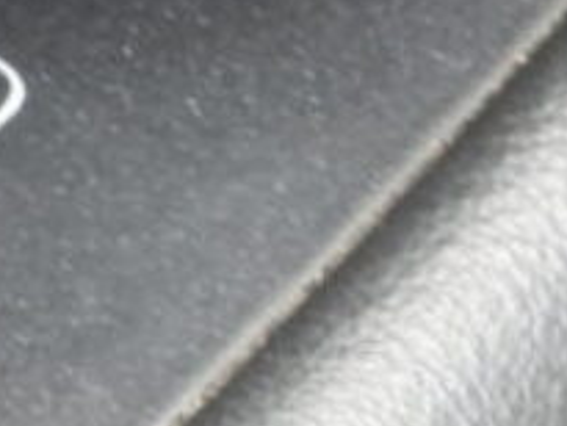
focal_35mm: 820
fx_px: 13439
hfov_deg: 2.4
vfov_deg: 1.8
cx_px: -921
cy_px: 606
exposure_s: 1/80
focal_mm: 18.9
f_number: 4
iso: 100
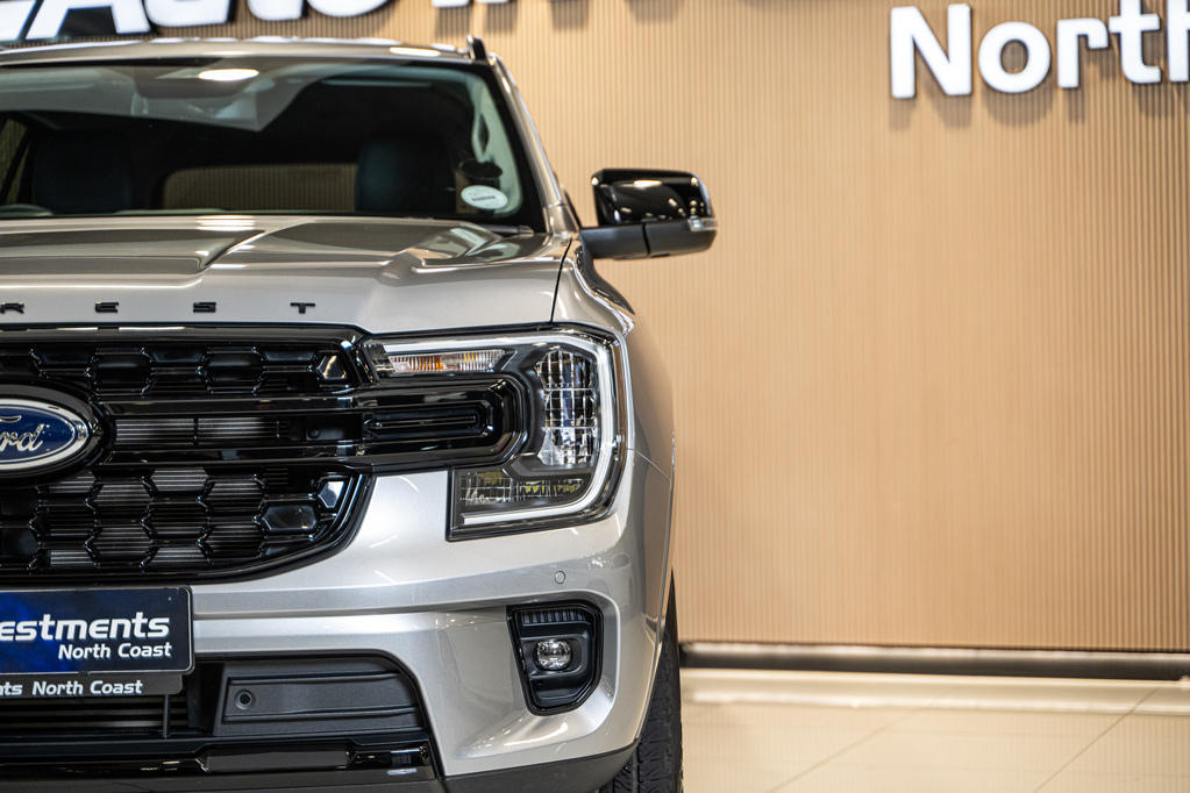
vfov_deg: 18.2
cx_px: 595
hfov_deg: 27.0
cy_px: 396
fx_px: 2479
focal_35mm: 75
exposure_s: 1/160
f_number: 2.8
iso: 640
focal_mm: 75
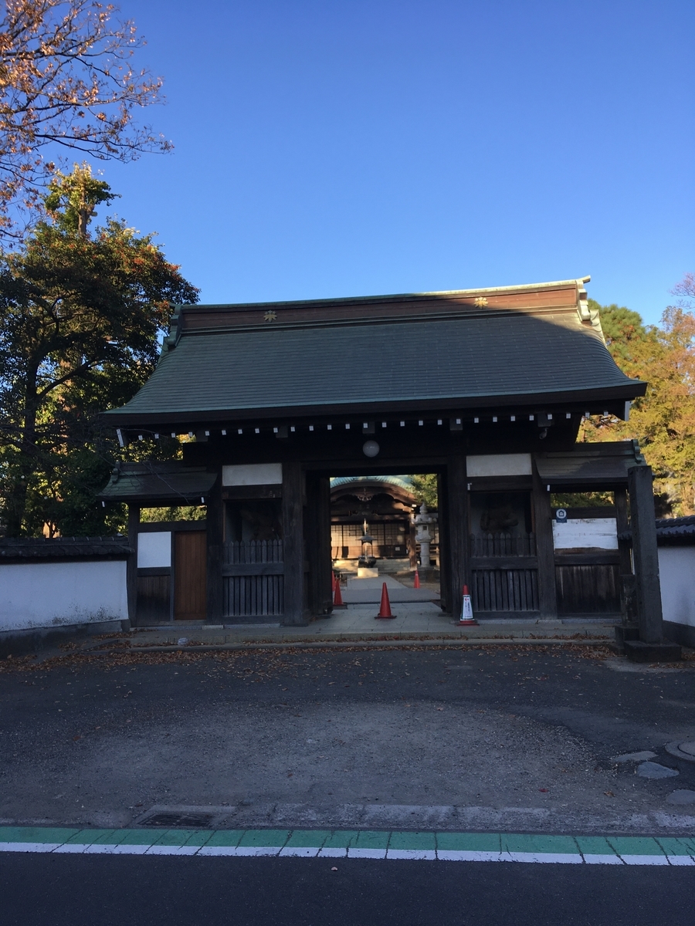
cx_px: 348
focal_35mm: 29
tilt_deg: +1.2
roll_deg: +3.2
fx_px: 776
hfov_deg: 48.2
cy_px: 463
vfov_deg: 61.7
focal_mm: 4.15
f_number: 2.2
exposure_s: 1/394
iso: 25
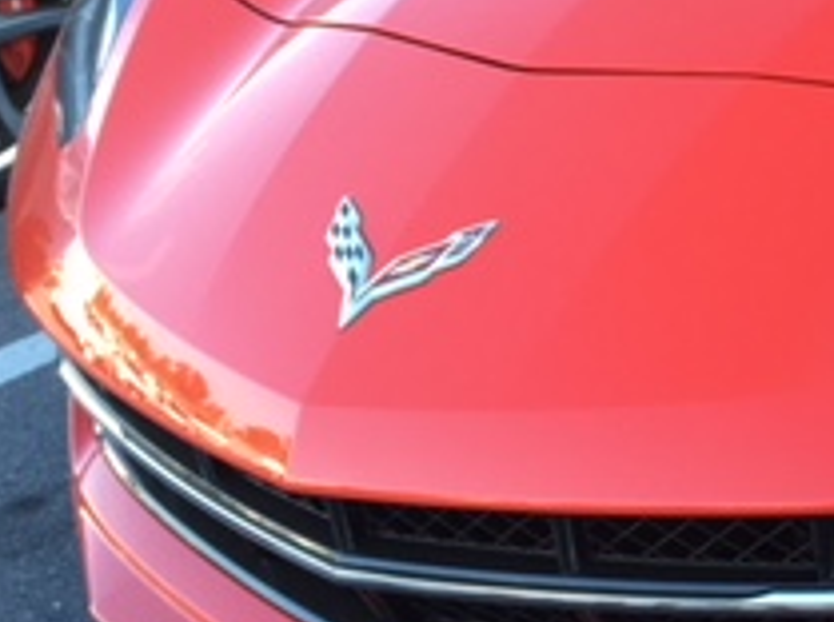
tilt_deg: -18.9
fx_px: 2141
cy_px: 152
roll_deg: +2.5
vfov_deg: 16.5
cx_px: 1165
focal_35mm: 89
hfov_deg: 19.8
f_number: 2.2
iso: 32
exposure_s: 1/120
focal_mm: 4.15
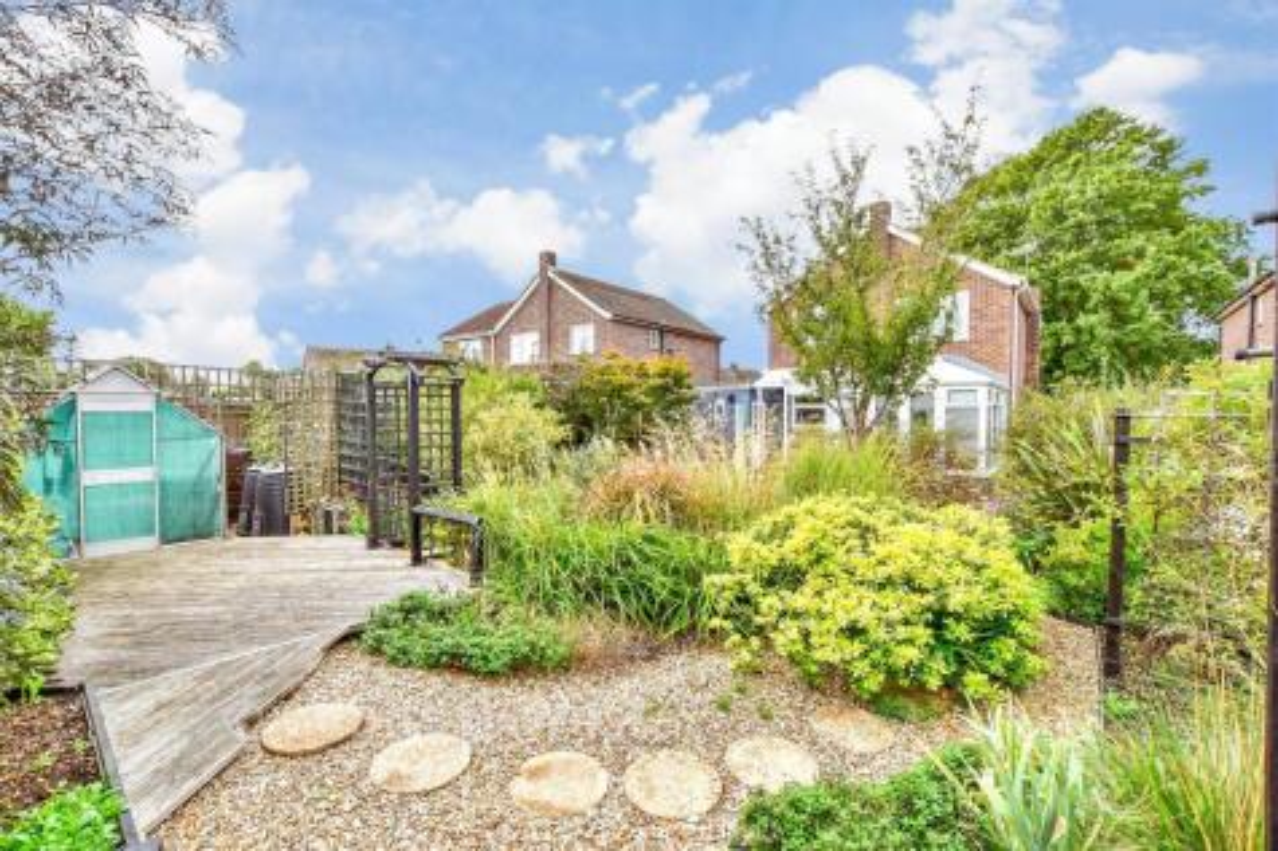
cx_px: 639
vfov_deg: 77.3
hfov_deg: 100.4
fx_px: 532
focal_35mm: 15
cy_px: 426
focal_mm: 10
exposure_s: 1/250
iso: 500
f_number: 8
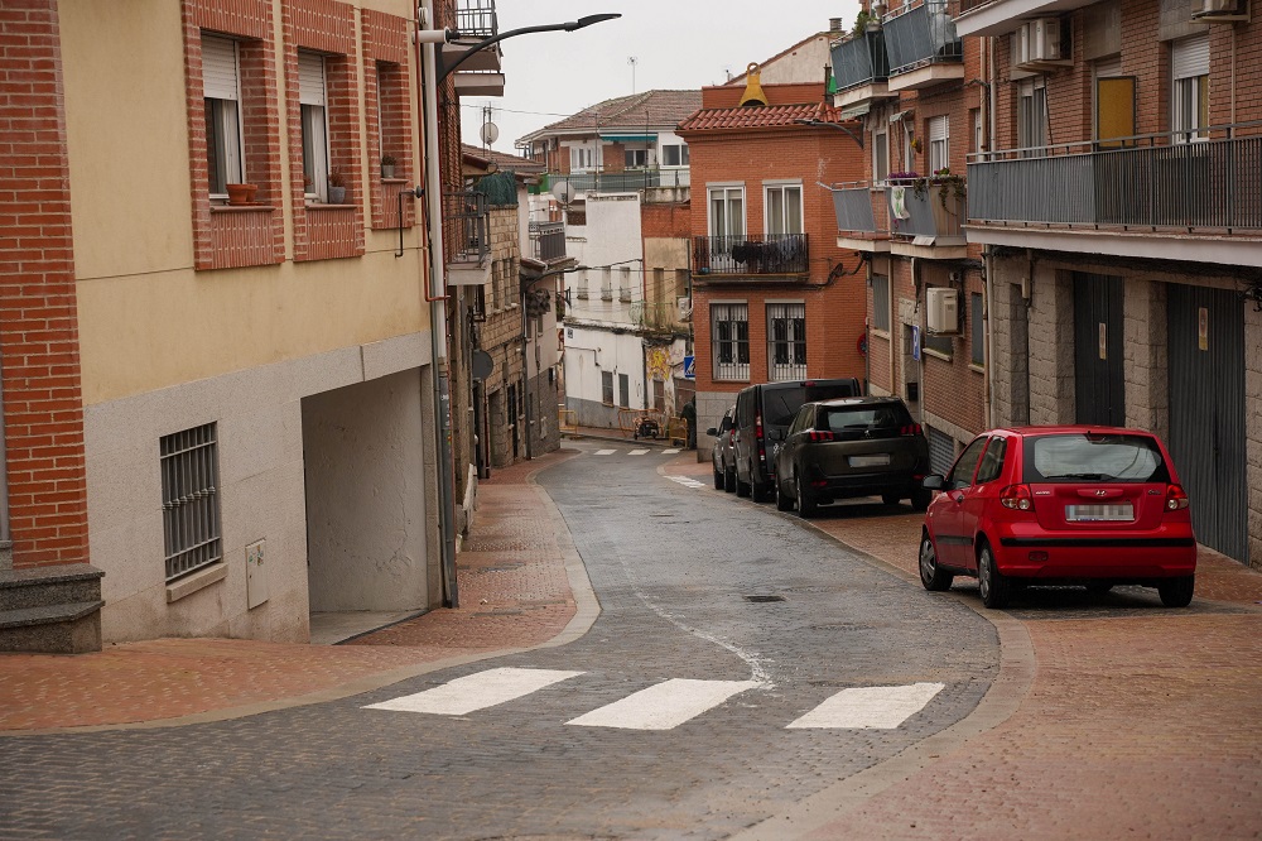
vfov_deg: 18.2
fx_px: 2628
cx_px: 631
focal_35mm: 75
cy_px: 420
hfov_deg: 27.0
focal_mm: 75
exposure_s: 1/320
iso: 800
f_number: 6.3
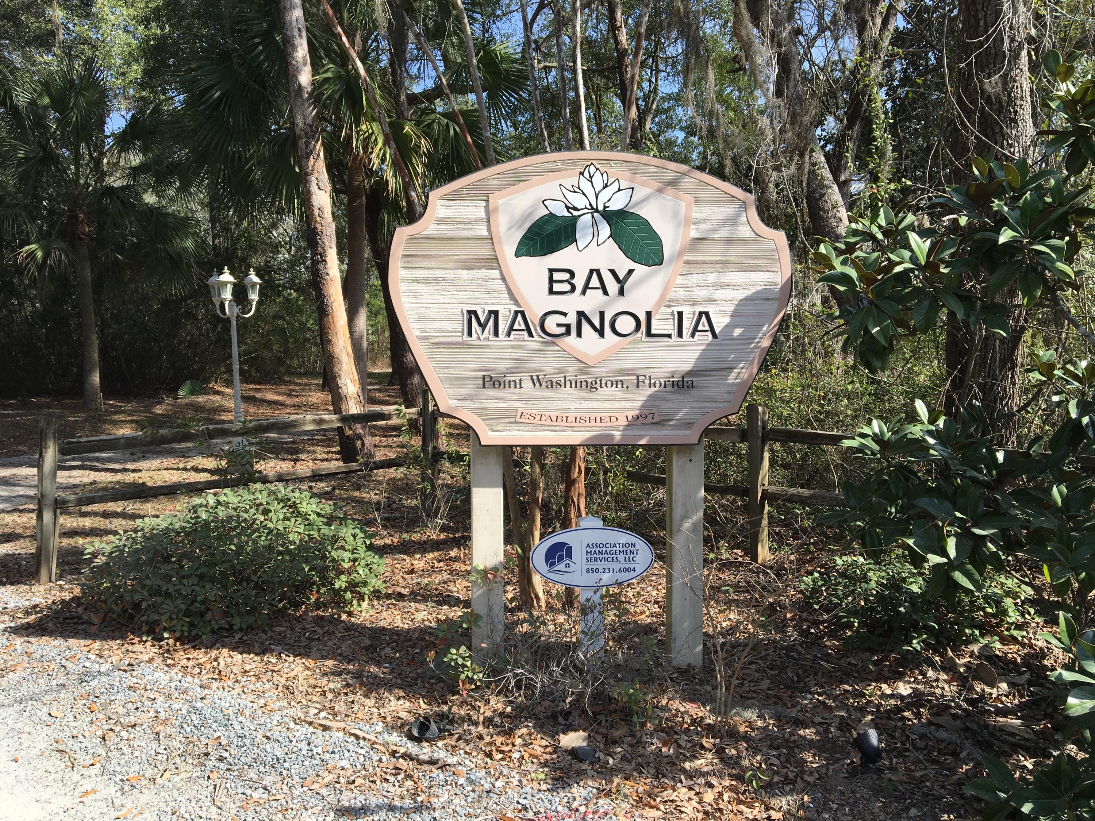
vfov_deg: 48.2
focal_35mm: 29
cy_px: 410
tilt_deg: -4.3
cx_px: 548
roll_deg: -0.5
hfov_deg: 61.7
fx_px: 917
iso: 25
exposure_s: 1/916
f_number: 2.2
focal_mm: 4.15
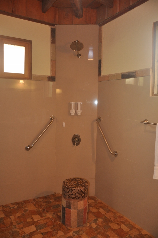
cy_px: 119
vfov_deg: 67.4
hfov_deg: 47.8
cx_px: 79
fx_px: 178
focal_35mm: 27
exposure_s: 1/60
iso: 800
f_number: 3.5
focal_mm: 18
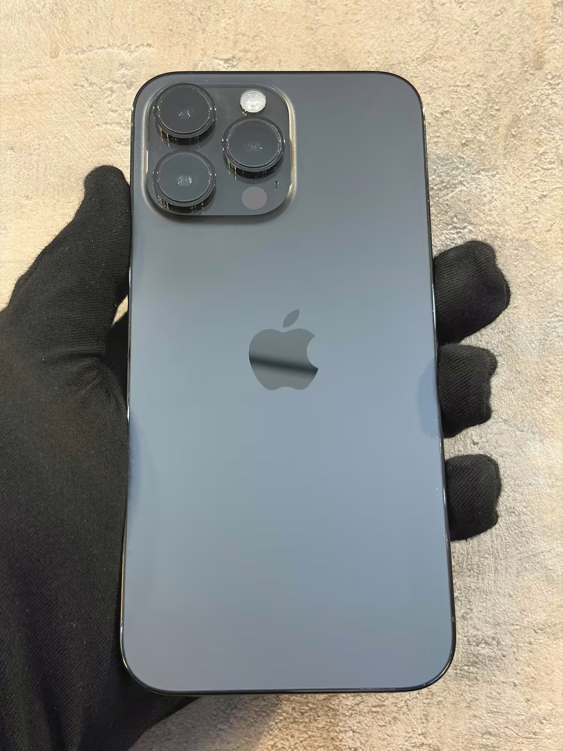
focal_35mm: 52
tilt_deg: +11.9
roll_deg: -2.0
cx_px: 282
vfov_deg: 36.8
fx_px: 1128
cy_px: 376
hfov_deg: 28.0
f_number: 1.6
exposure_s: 1/33
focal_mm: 5.96
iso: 125
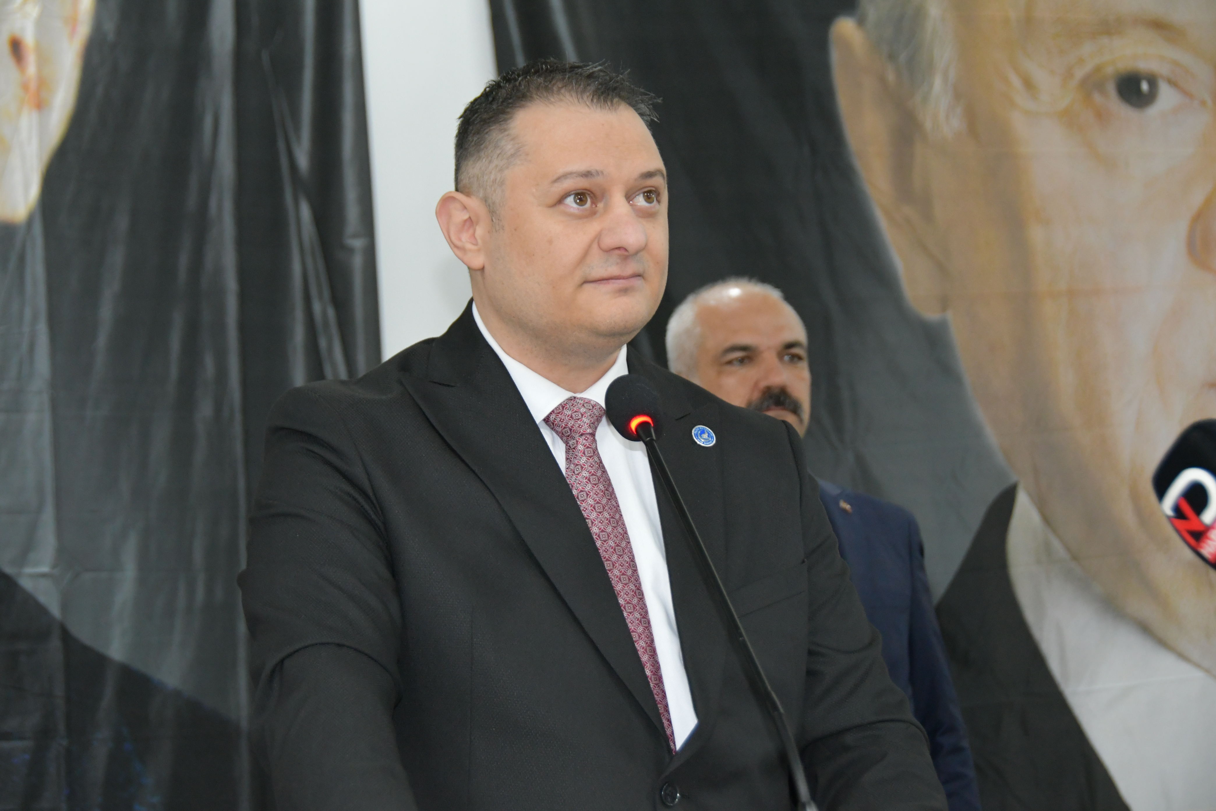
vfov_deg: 15.2
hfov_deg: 22.6
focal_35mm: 90
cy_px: 406
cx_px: 608
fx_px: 3040
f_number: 4.8
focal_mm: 60
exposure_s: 1/60
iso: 2500
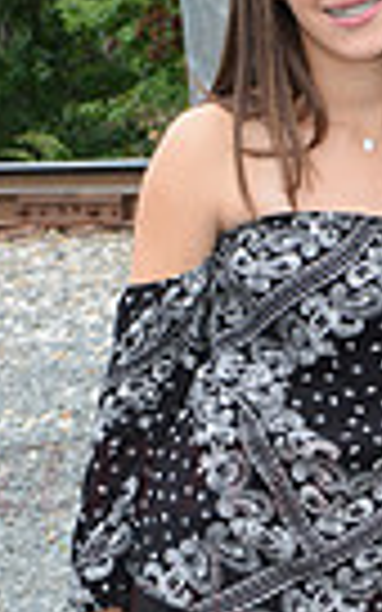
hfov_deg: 7.4
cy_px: 490
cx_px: 515
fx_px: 2898
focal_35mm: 174
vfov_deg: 12.0
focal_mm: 40
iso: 1600
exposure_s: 1/60
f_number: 8
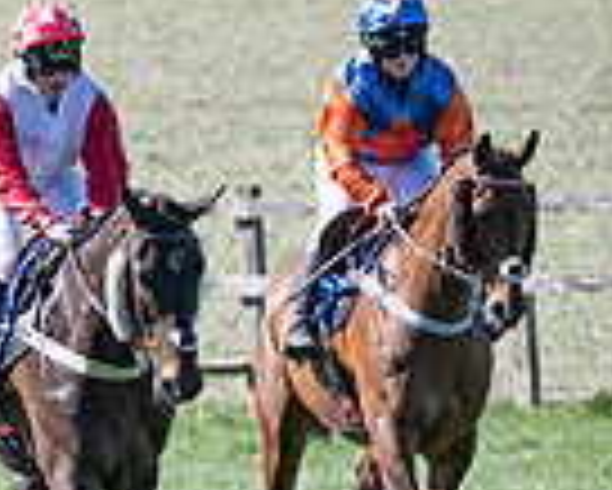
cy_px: 313
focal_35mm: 1099
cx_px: 113
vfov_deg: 1.4
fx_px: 19920
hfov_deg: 1.8
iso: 220
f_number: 4
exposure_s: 1/2000
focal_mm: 195
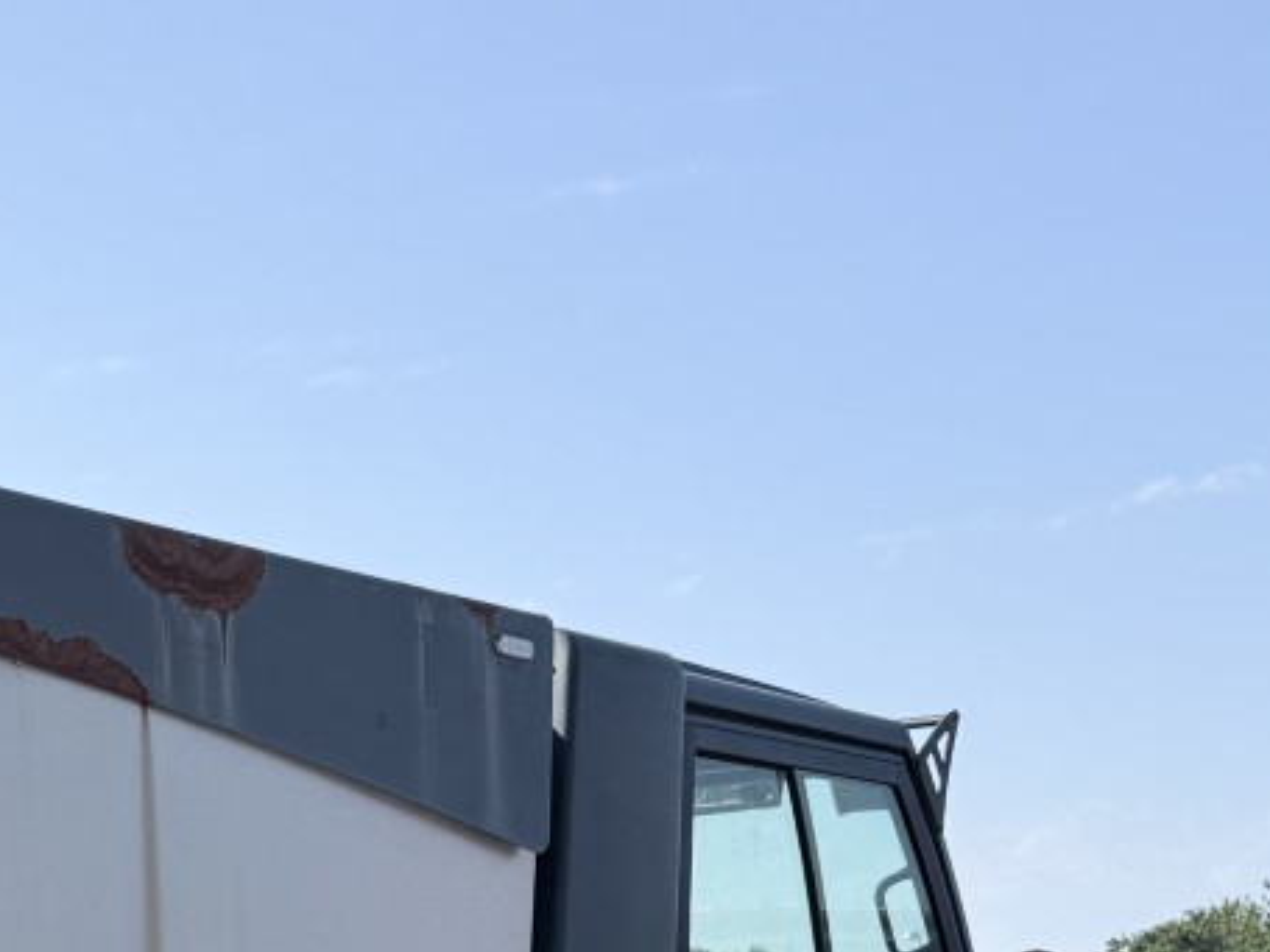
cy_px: 1346
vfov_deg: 17.7
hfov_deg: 24.0
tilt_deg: -6.3
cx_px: -117
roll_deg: -1.9
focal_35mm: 76
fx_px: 2788
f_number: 1.78
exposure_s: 1/3759
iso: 100
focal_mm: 6.76
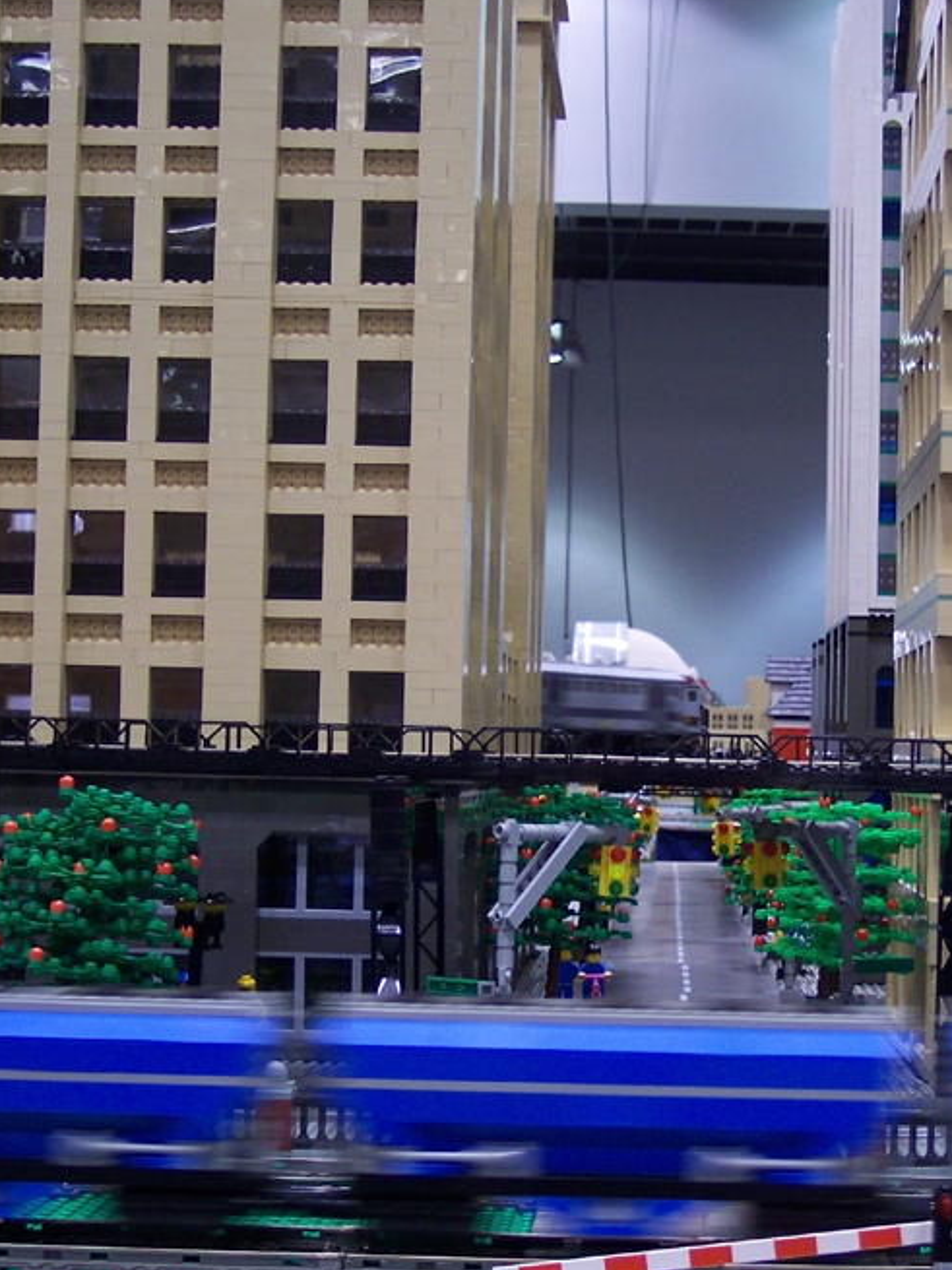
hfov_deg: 25.0
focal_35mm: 58
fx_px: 2127
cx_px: 676
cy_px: 758
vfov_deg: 33.1
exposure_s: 1/30
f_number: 2.8
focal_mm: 8
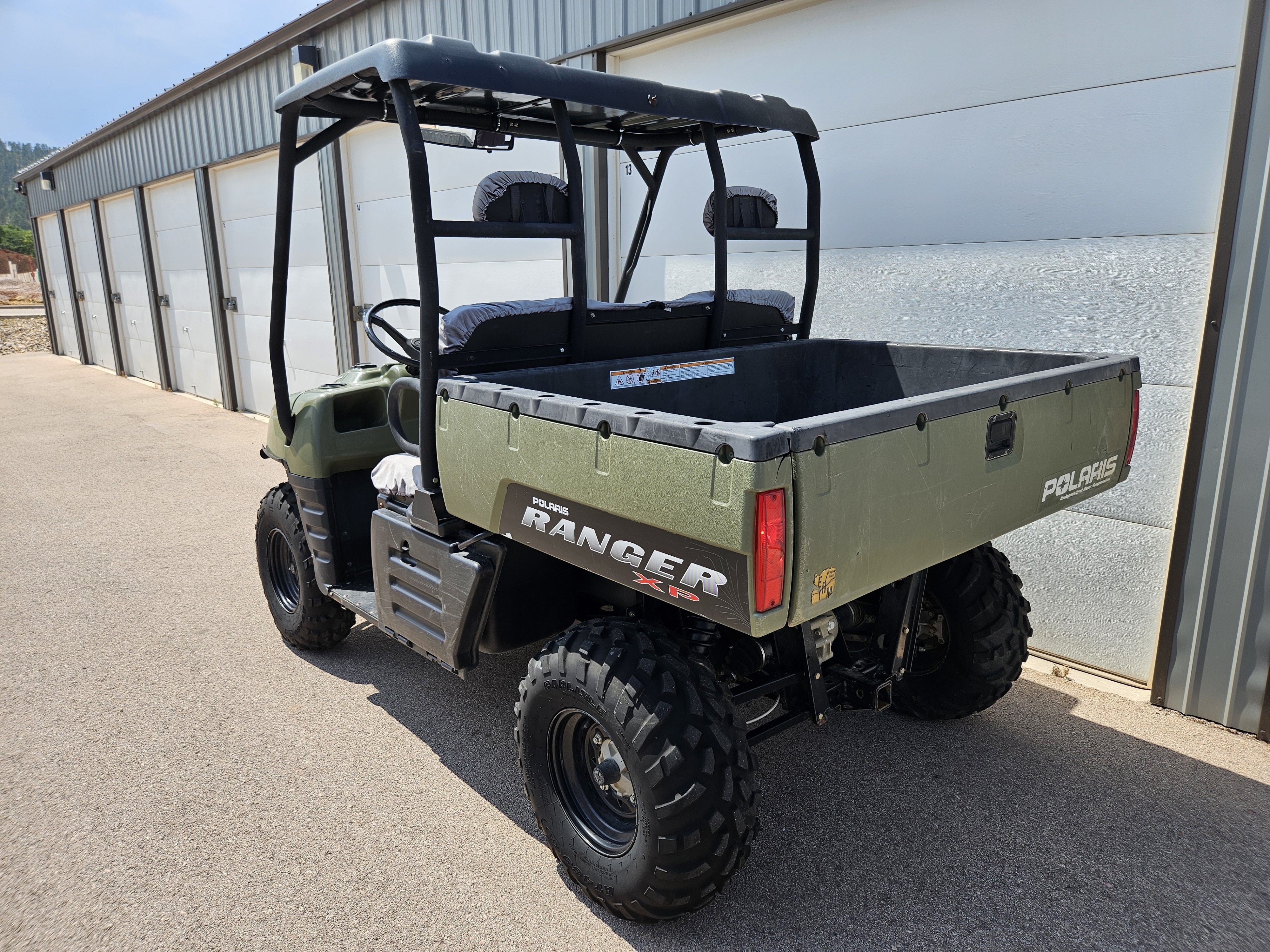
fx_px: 844
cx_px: 635
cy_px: 476
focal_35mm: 23
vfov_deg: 58.9
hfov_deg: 73.9
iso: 25
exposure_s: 1/1279
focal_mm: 5.4
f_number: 1.8
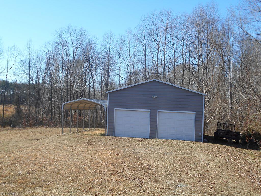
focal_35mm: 39
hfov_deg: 47.9
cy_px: 98
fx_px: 294
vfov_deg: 36.8
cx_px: 130
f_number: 4.5
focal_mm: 6.9
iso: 80
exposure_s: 1/250
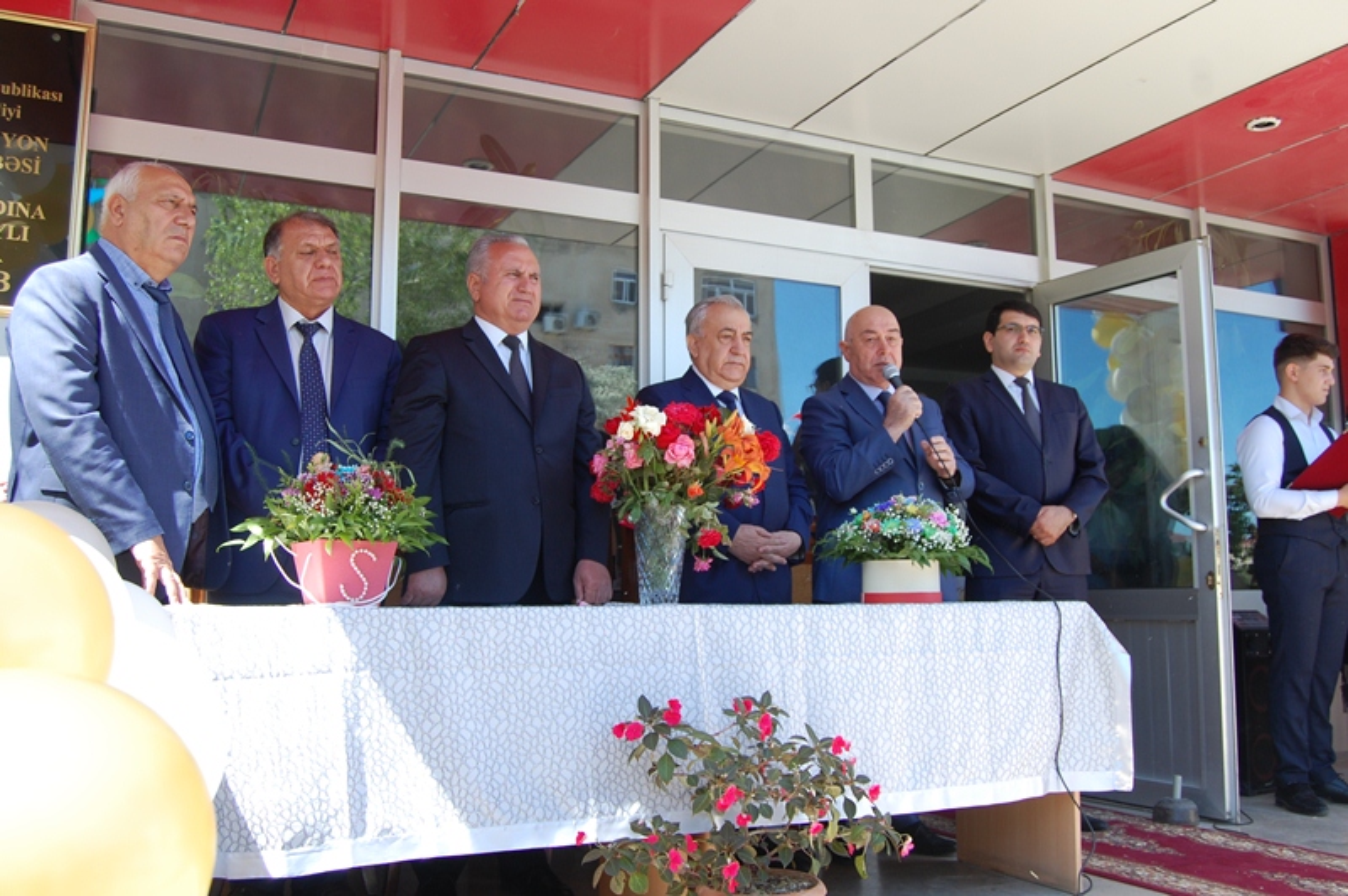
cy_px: 448
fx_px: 1235
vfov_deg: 39.9
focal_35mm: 33
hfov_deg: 57.3
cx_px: 674
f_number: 5.6
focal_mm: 22
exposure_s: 1/125
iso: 200
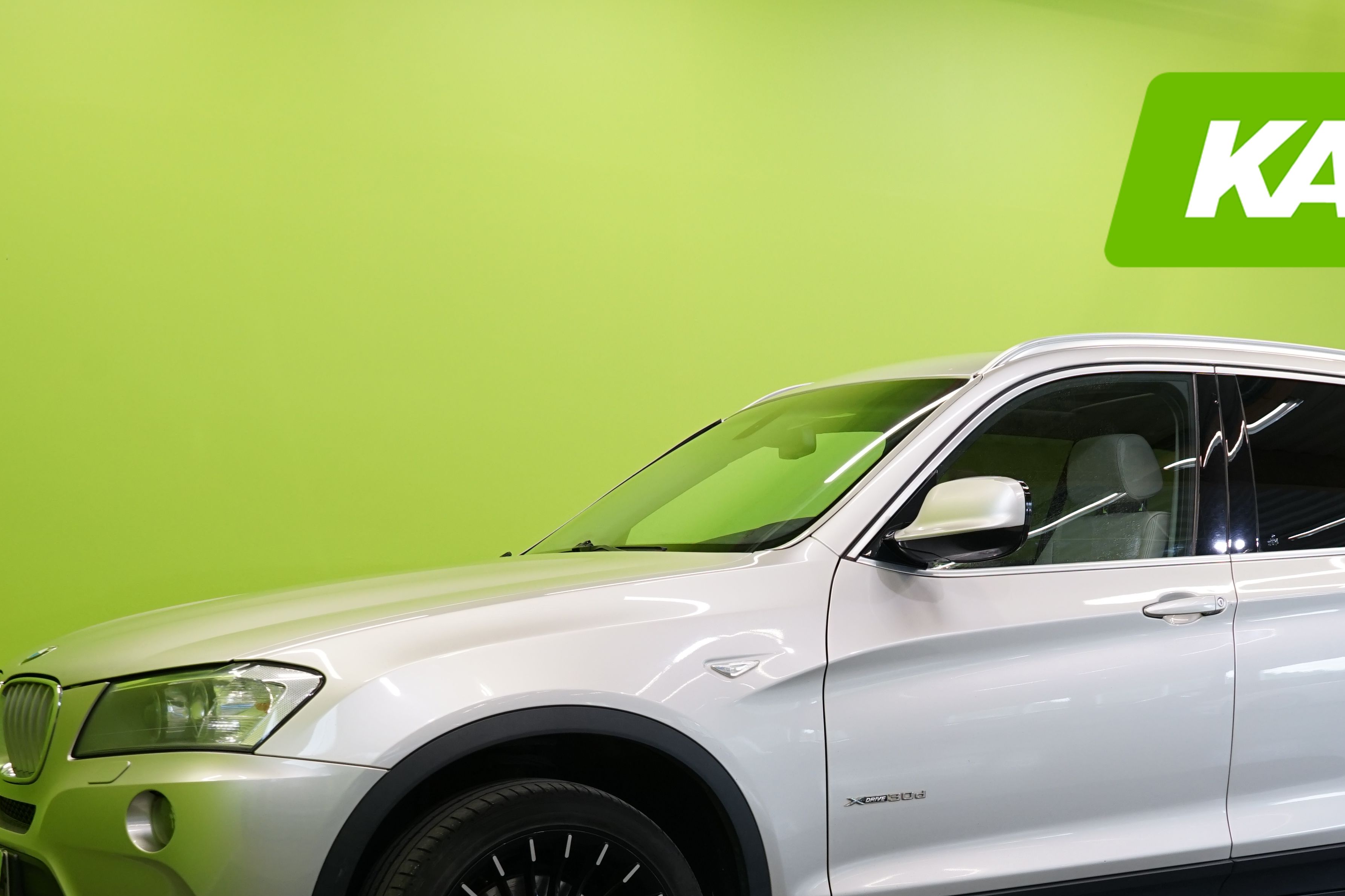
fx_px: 2017
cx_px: 819
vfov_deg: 24.5
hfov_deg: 36.7
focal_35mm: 54
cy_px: 756
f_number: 6.3
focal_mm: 32
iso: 640
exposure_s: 1/40
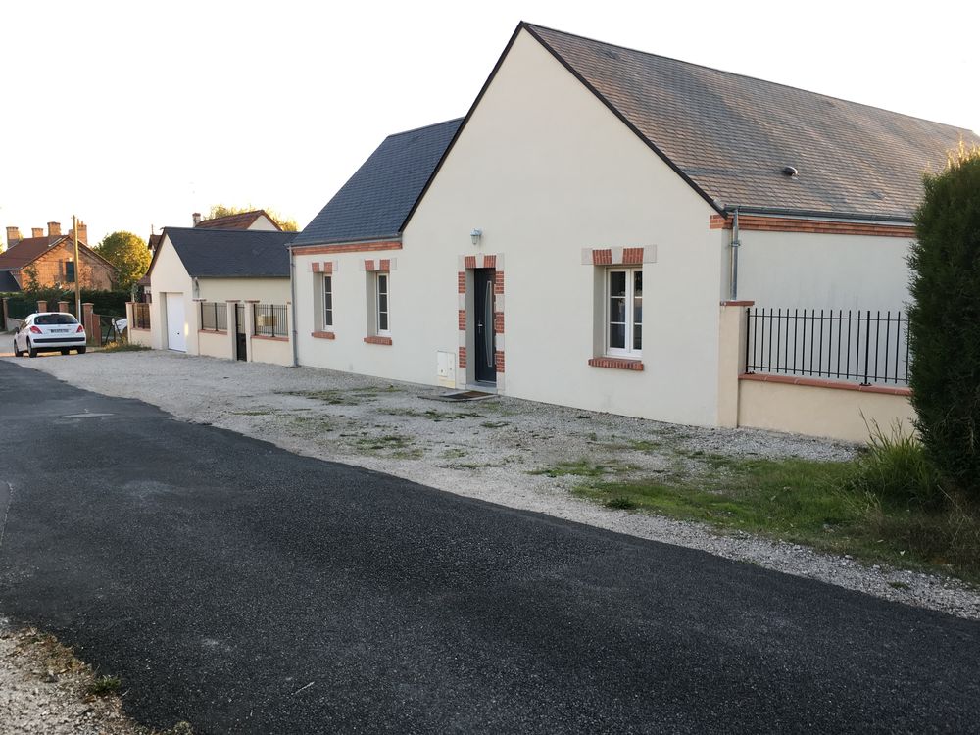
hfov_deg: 61.7
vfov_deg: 48.2
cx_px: 490
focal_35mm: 29
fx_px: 821
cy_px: 368
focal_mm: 4.15
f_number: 2.2
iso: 32
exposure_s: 1/100
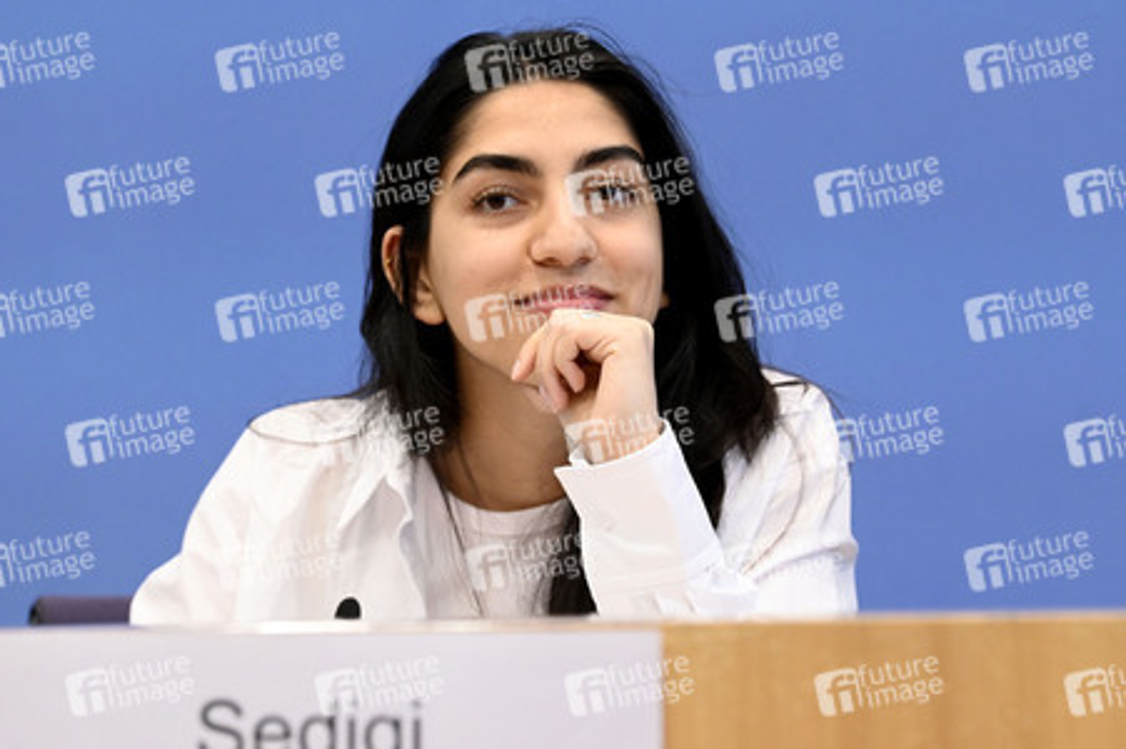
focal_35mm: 102
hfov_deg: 20.0
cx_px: 563
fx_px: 3188
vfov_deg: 13.4
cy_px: 374
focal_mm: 102
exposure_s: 1/640
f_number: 5
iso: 4000
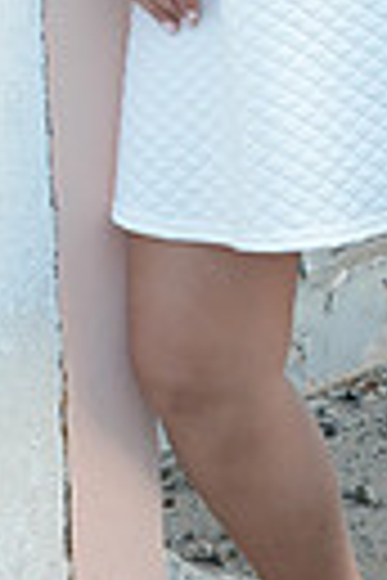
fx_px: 2177
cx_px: 254
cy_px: -247
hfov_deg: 10.2
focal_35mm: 135
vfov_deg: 14.3
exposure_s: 1/80
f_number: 9
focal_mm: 30
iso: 1000
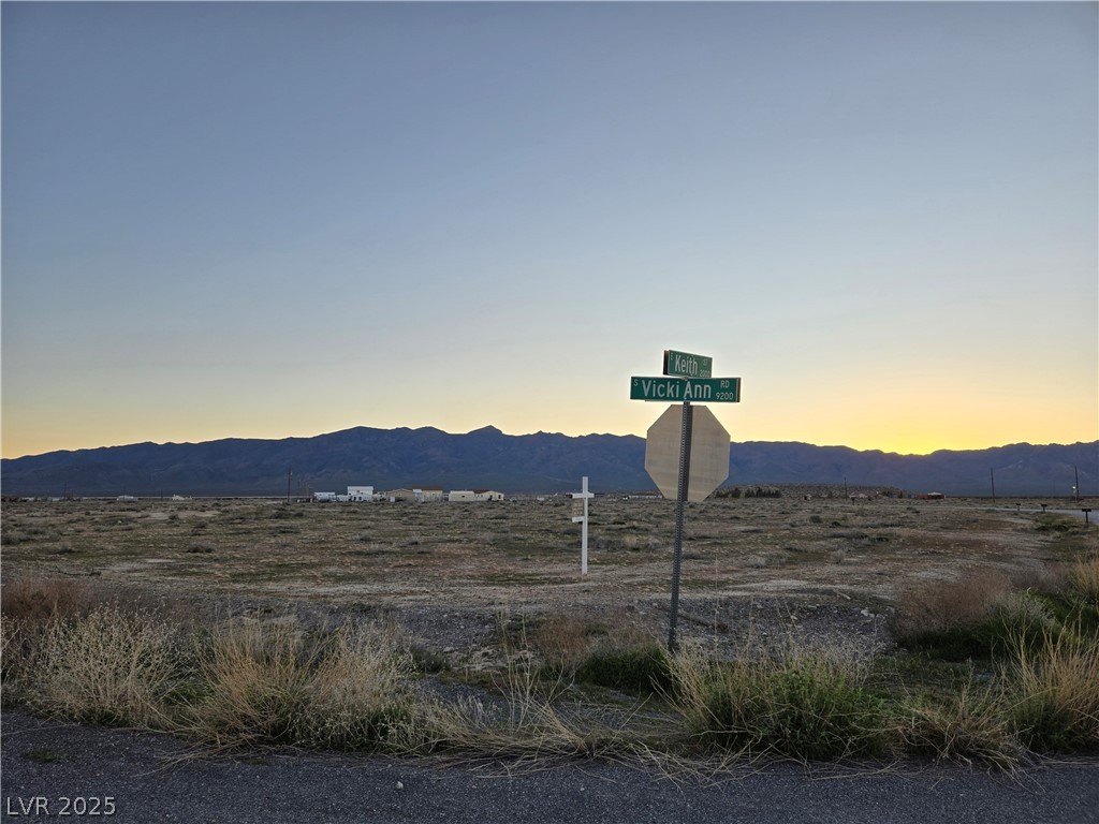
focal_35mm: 23
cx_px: 550
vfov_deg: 58.9
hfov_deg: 73.9
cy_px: 412
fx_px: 730
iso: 25
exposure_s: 1/577
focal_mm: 5.4
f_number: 1.8
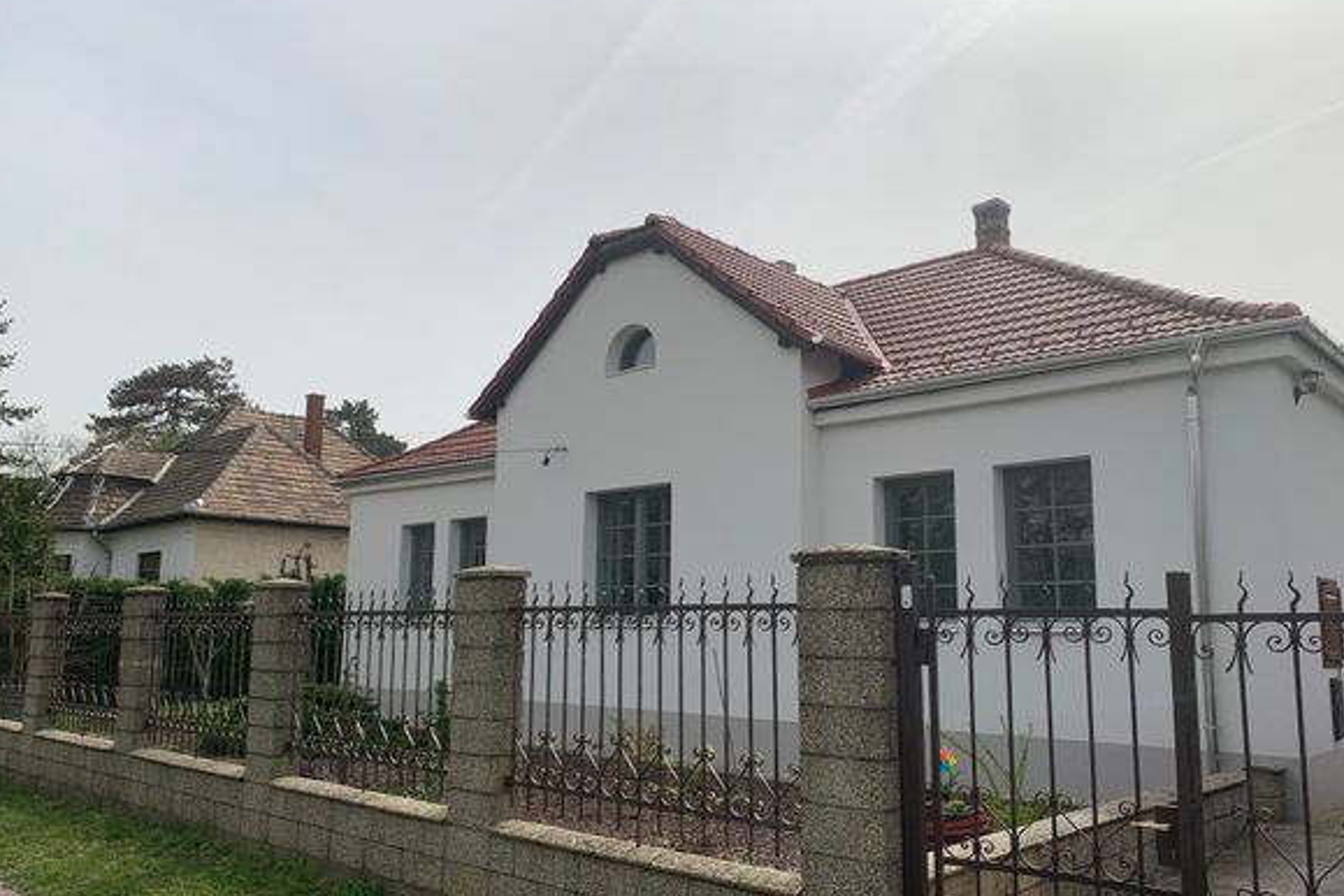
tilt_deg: +7.0
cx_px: 671
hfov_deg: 65.5
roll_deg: +0.2
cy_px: 490
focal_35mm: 28
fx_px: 1045
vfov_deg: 46.3
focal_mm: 4.25
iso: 25
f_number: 1.8
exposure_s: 1/4673
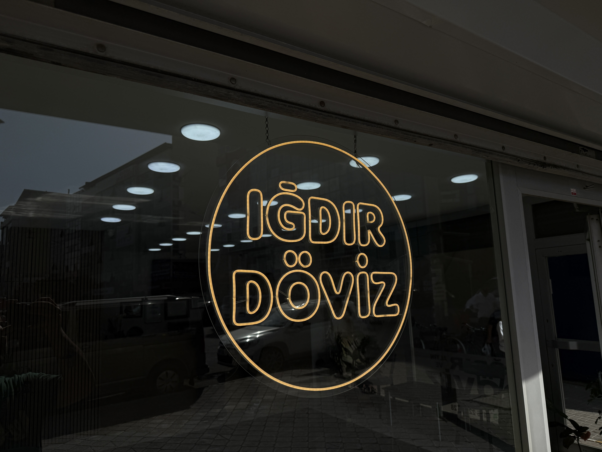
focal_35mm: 24
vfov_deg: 56.8
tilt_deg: +7.5
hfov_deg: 71.6
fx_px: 417
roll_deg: +1.9
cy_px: 226
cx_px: 301
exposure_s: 1/11905
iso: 80
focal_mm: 6.76
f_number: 1.78
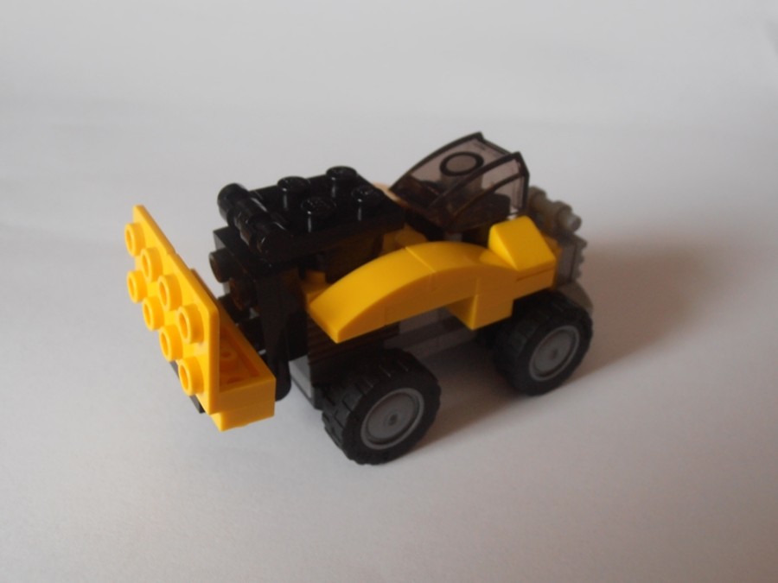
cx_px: 389
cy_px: 292
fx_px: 832
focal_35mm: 37
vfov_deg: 38.7
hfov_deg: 50.1
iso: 125
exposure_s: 1/20
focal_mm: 6.61
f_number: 3.9
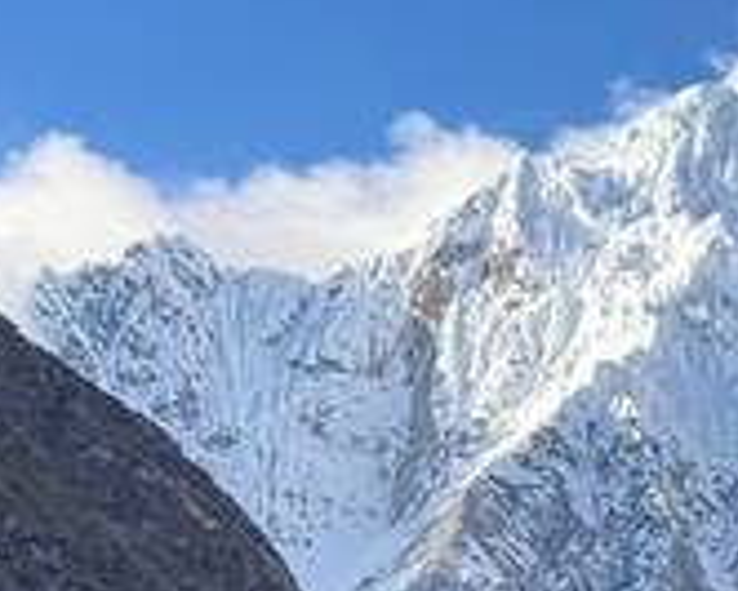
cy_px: 1164
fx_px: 4437
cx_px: 1423
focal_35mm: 203
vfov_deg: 7.3
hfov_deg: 9.0
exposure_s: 1/534
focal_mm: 6.76
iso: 64
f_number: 1.78
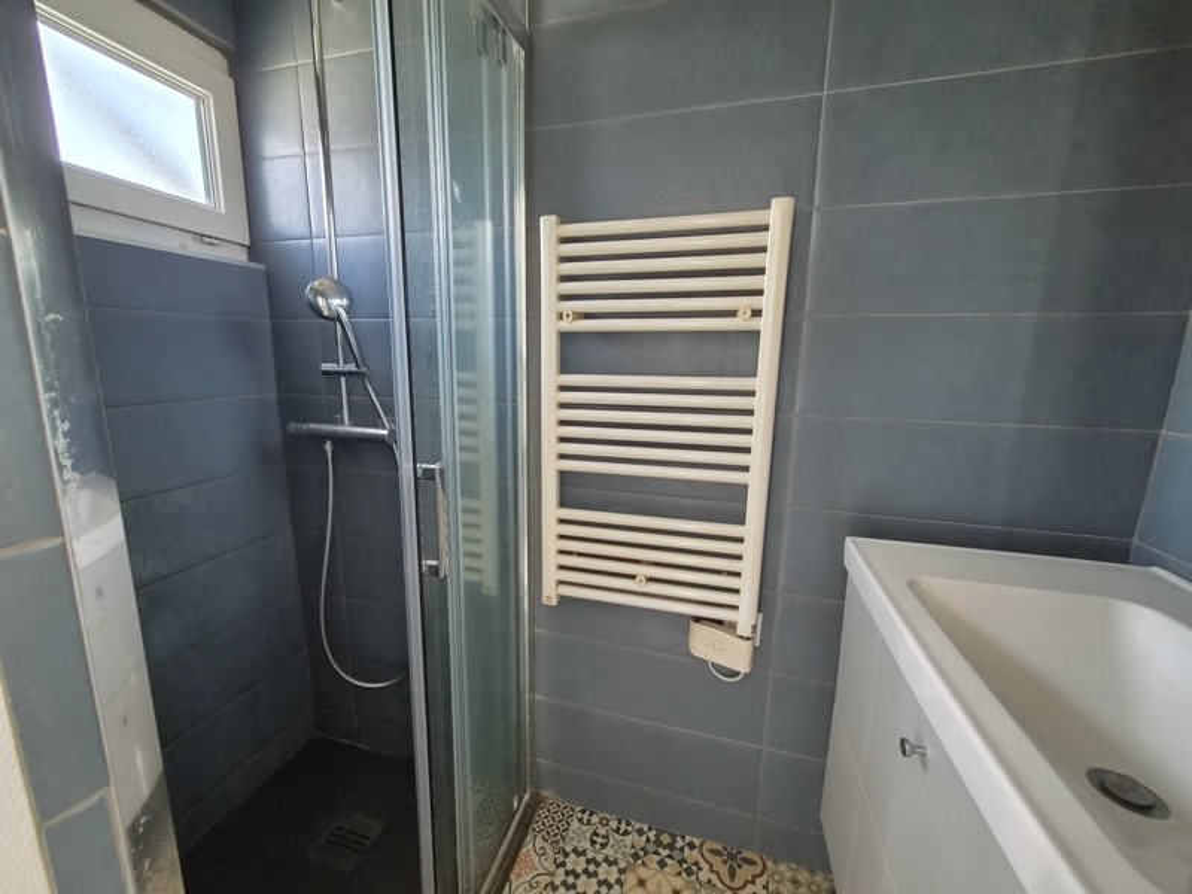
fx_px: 448
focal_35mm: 13
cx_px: 596
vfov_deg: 89.9
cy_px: 447
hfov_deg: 106.2
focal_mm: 2.2
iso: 400
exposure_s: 1/100
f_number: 2.2
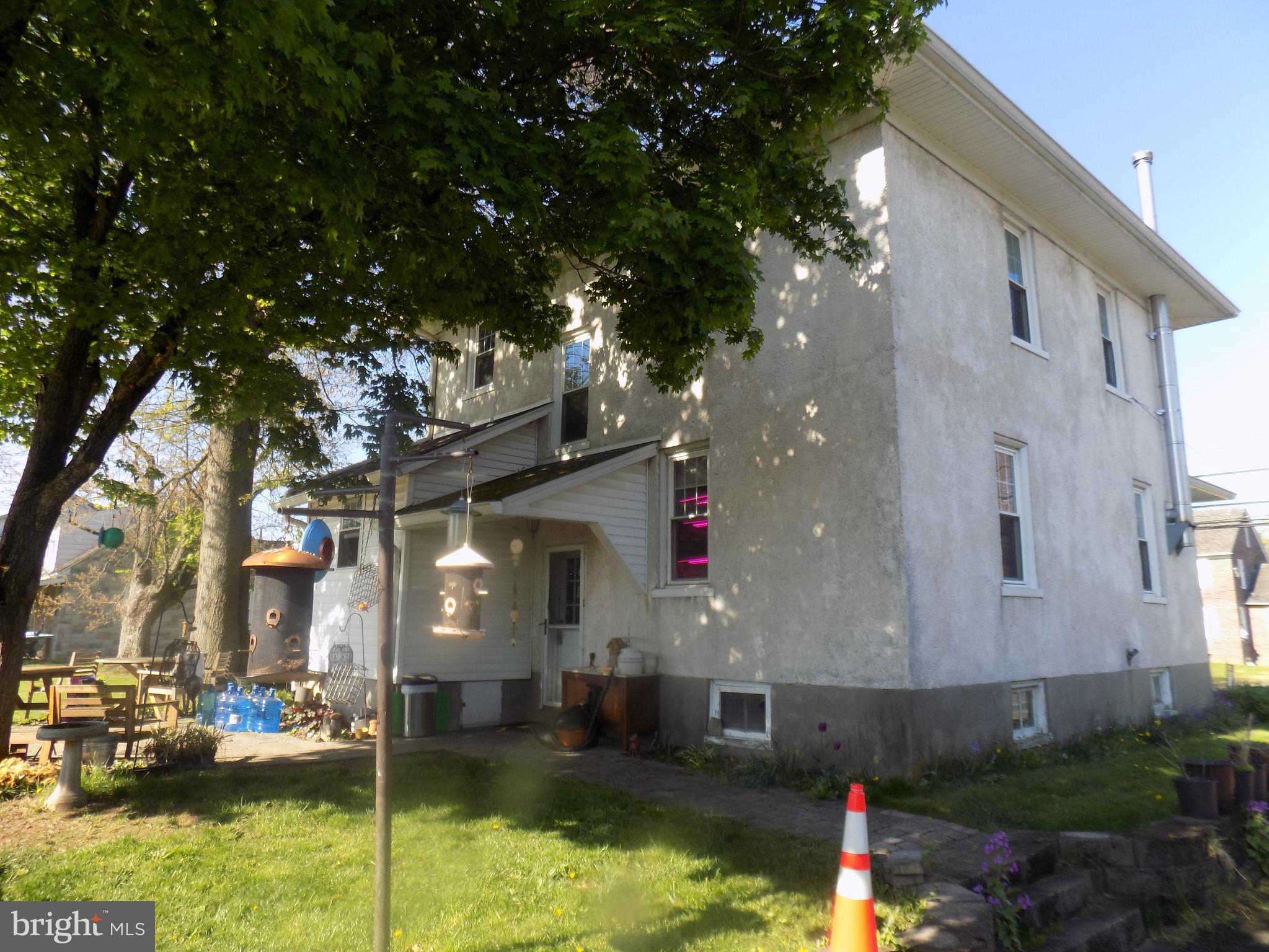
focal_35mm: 23
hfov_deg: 73.9
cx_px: 634
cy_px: 476
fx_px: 843
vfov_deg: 58.9
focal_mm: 4
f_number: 3.1
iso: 80
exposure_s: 1/320
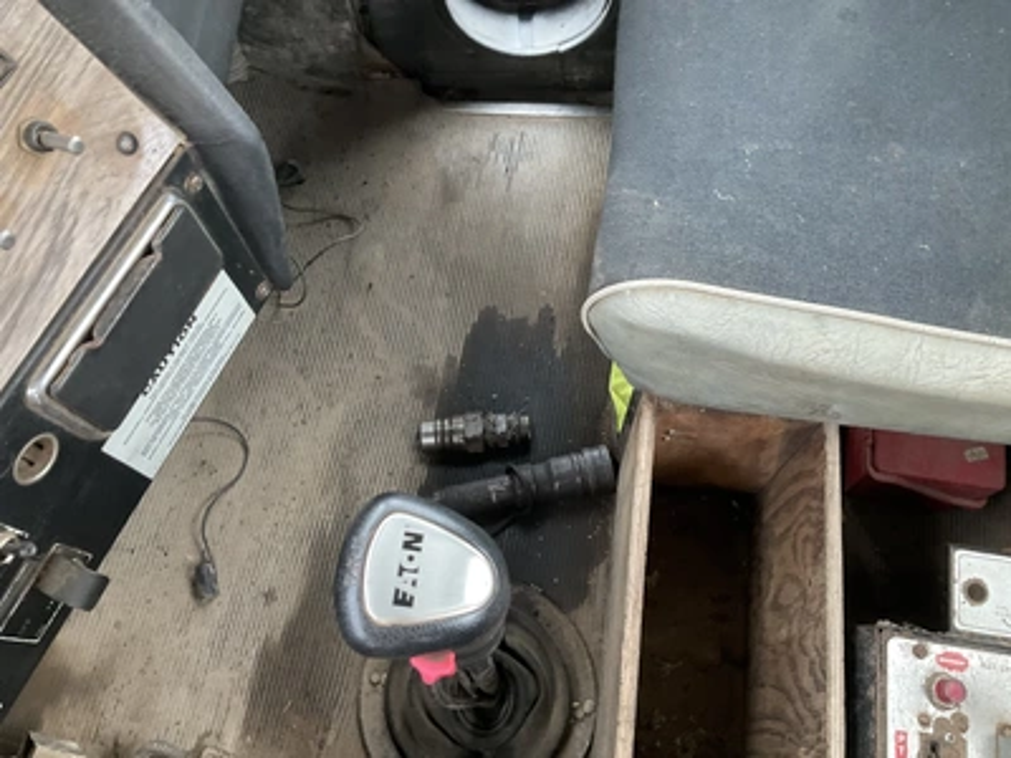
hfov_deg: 61.7
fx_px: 847
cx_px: 506
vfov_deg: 48.2
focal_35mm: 29
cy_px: 379
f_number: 1.8
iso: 100
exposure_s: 1/60
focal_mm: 3
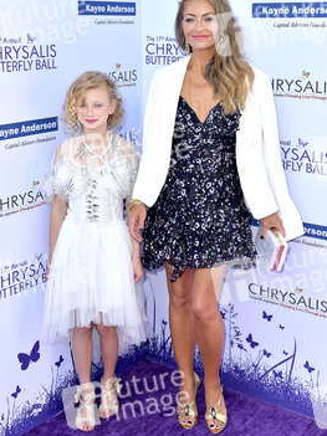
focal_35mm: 46
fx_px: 580
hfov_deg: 31.5
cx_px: 162
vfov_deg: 41.2
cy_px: 214
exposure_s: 1/250
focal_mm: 42
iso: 200
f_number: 6.3
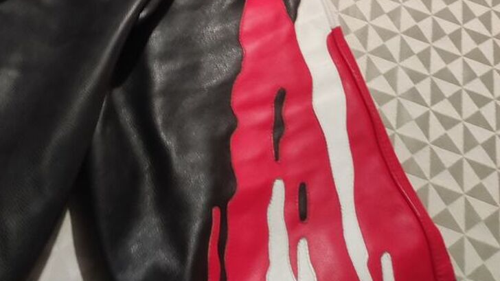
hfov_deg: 40.8
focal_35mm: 50
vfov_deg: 20.7
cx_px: 162
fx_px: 663
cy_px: -132
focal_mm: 4.7
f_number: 1.79
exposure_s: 1/33
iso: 716
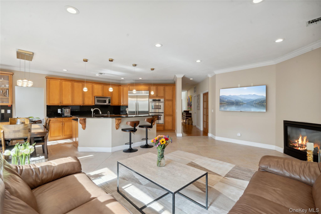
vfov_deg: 73.7
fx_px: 143
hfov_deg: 96.7
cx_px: 160
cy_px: 107
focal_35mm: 16
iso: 320
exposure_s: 1/80
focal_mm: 16
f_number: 10
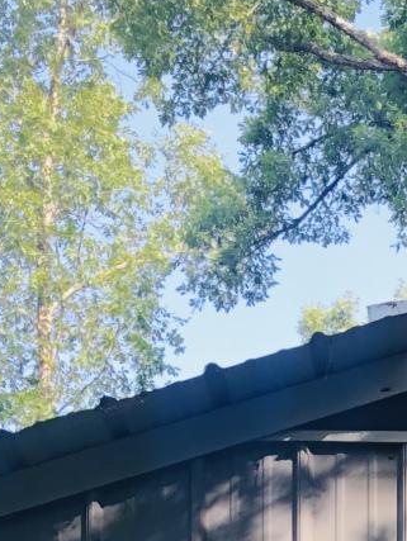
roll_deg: +1.0
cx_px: 487
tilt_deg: +0.9
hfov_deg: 11.1
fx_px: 2051
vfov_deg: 12.6
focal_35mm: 131
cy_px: 1180
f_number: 1.8
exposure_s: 1/120
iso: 25
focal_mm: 4
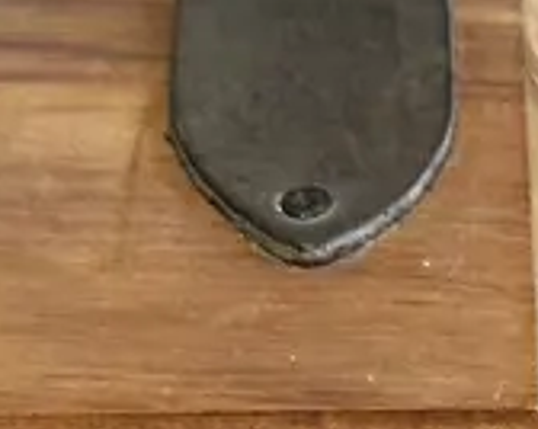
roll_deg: -2.1
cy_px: 692
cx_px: 698
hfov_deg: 13.0
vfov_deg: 10.3
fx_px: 2274
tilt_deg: -44.9
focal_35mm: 143
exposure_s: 1/50
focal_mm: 6.86
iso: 160
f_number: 1.78
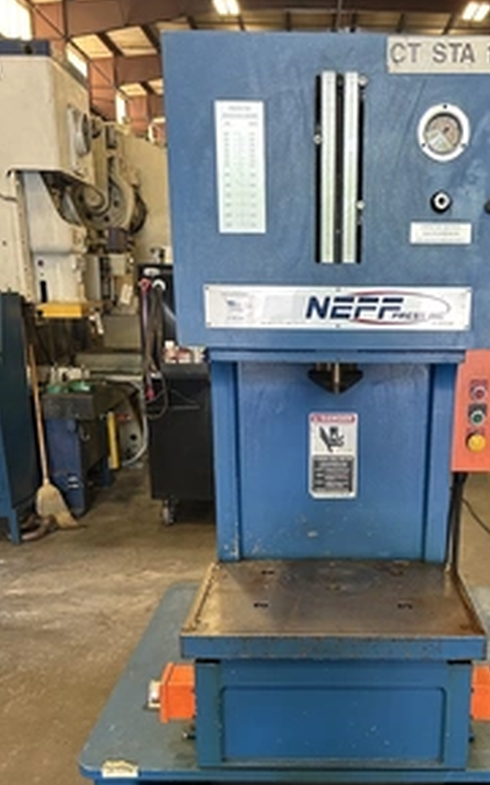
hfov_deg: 33.2
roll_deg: +0.4
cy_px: 533
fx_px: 813
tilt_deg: -17.3
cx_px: 330
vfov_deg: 50.5
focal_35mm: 38
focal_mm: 5.7
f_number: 1.5
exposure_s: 1/60
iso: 200
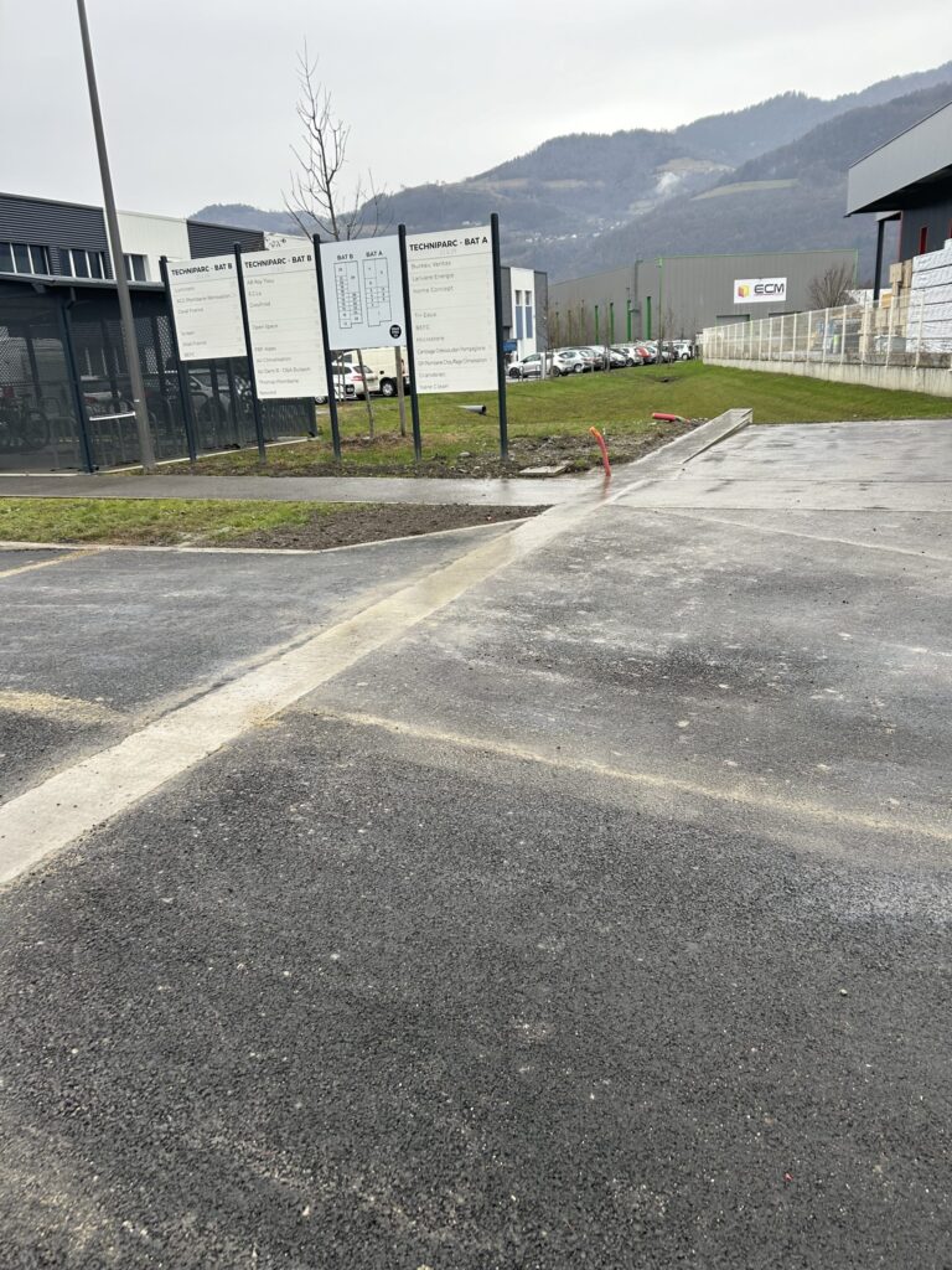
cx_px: 476
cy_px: 635
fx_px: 953
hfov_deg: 53.1
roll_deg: +3.5
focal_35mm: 26
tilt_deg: -16.9
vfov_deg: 67.3
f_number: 1.5
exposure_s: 1/357
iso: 50
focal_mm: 5.7
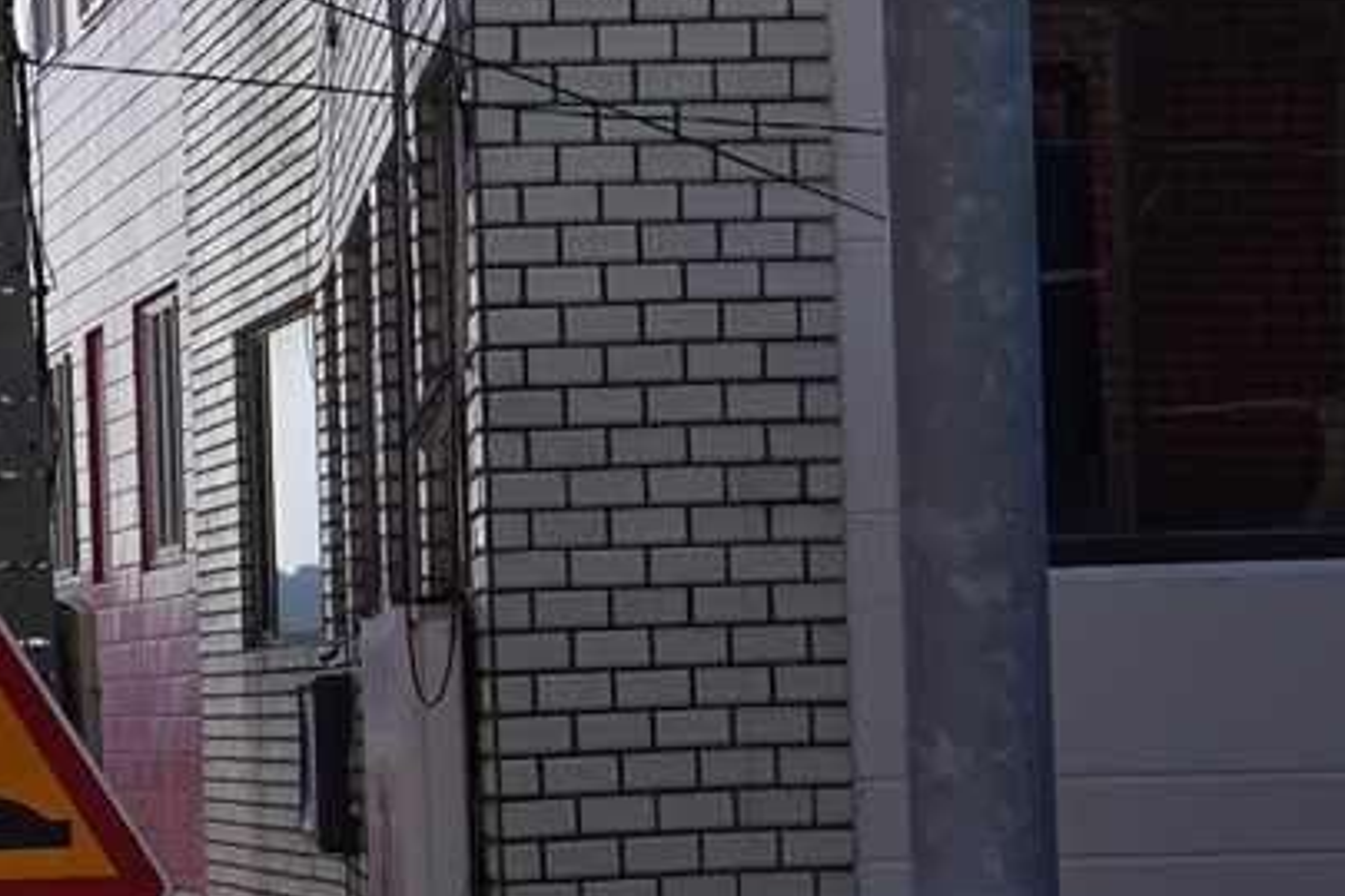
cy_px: 1022
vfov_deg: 7.9
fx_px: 6463
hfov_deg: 10.3
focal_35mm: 173
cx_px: -1890
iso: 100
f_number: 10
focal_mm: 35
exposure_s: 1/125
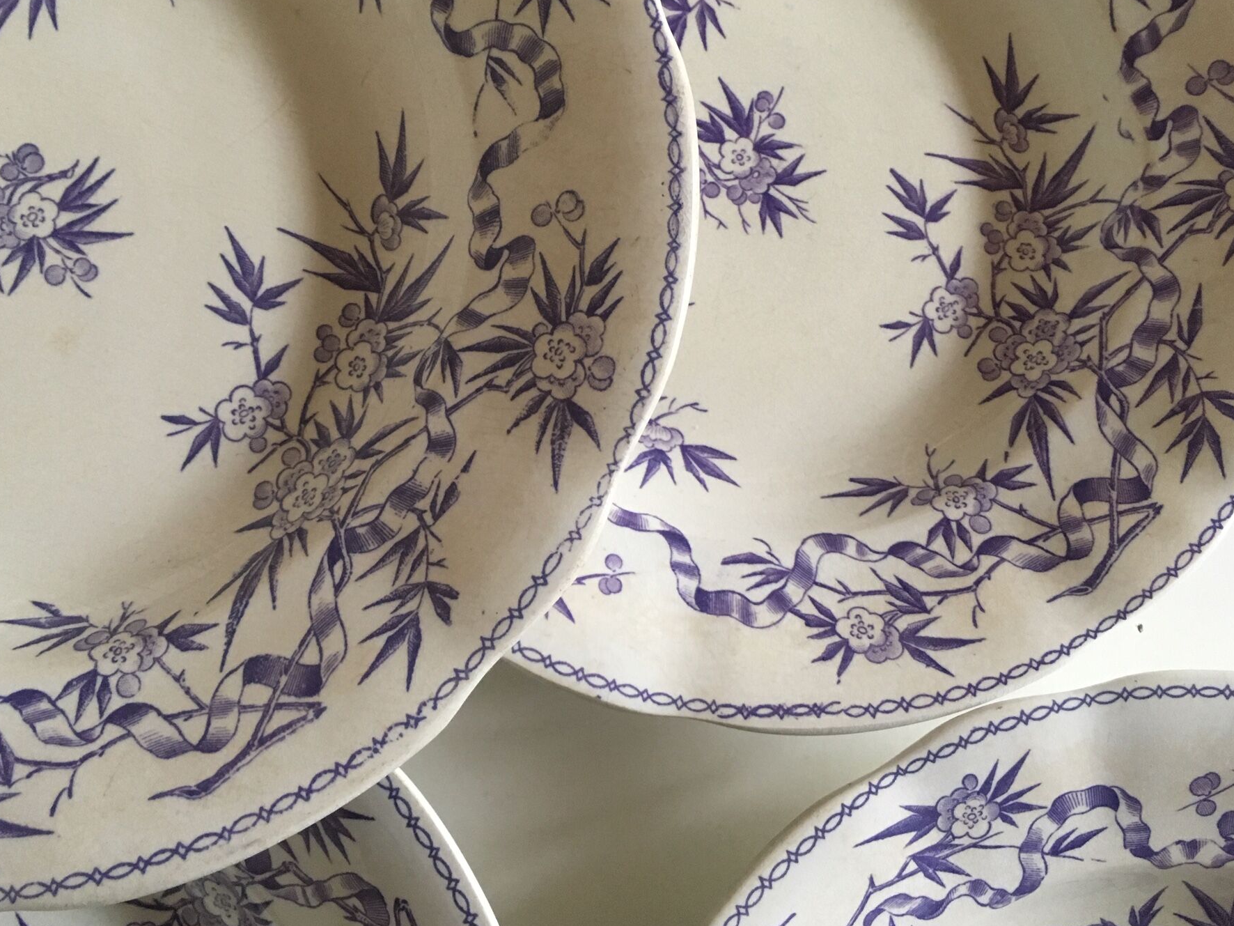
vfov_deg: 42.9
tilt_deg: -82.1
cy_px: 452
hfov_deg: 55.2
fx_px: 1176
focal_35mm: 33
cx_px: 550
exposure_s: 1/33
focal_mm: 4.15
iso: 200
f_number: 2.2
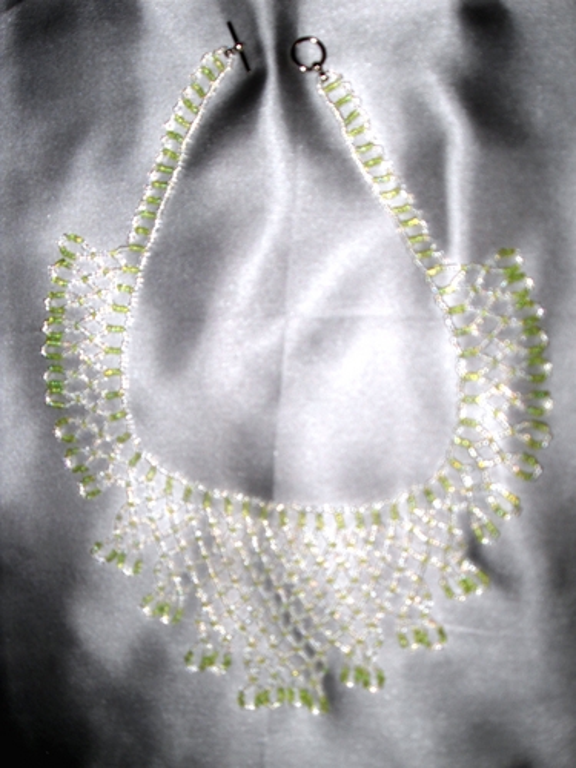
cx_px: 288
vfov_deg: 54.0
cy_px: 384
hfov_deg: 41.8
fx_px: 754
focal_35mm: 34
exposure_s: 1/45
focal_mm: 6.3
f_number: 2.8
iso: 100
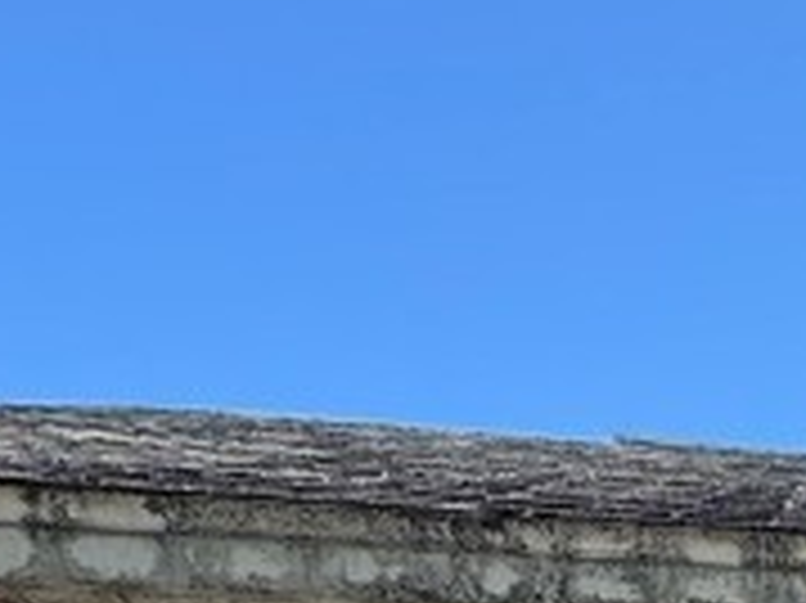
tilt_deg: -8.7
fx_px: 1861
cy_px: 1539
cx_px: 1306
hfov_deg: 20.0
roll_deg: +0.6
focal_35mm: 80
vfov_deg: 12.9
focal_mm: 2.22
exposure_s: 1/347
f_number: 2.2
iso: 40
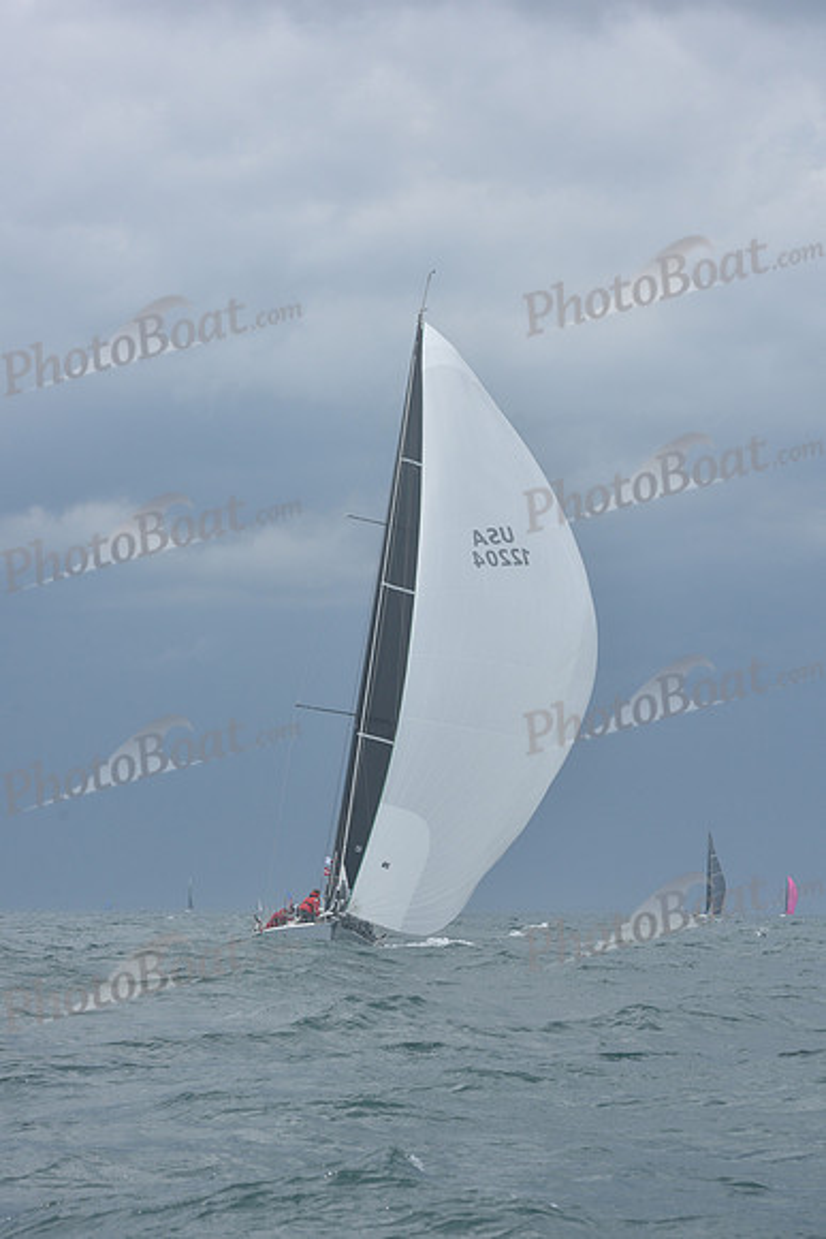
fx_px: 3164
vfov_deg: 22.1
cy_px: 620
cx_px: 413
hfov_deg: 14.9
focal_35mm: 92
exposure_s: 1/800
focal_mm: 92
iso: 320
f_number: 8
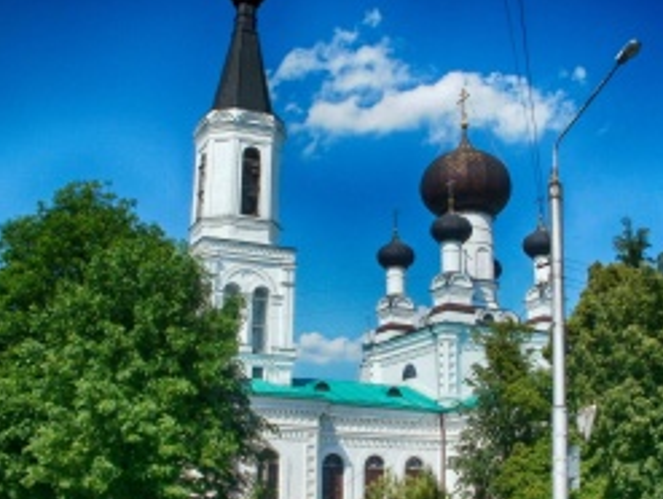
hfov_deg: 37.4
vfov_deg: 28.6
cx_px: 373
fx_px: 978
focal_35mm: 51
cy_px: 288
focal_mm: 6.3
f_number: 5.6
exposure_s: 1/640
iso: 100
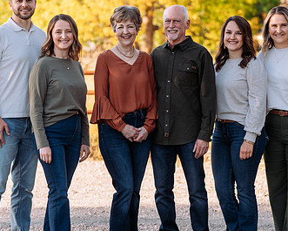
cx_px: 143
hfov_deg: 12.0
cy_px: 81
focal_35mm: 161
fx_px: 1373
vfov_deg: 9.6
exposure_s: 1/200
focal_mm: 87
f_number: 2.8
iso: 80
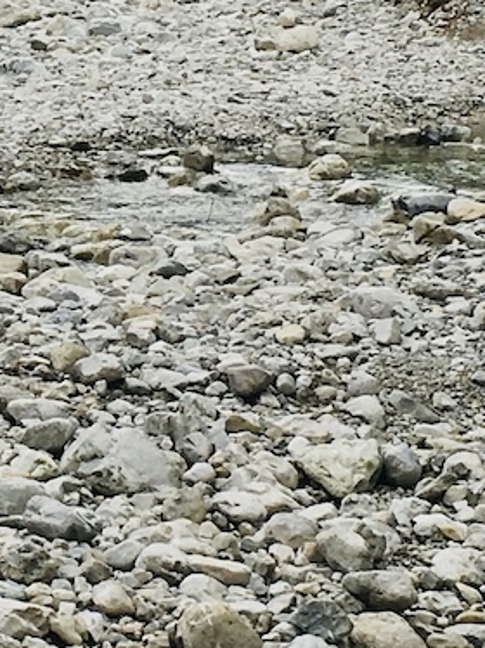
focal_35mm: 170
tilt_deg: -2.2
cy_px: -3
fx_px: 3179
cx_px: -146
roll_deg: -1.1
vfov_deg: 11.5
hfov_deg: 8.6
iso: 25
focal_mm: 4.15
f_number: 2.2
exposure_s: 1/1399
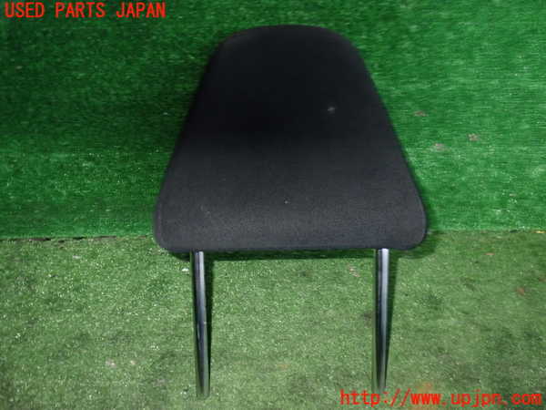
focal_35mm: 30
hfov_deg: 60.0
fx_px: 473
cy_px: 205
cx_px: 273
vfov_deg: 46.8
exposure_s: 1/30
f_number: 6.3
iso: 320
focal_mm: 5.4
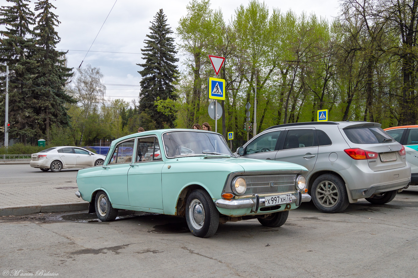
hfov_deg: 62.0
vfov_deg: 43.5
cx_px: 209
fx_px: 348
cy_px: 139
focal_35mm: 30
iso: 200
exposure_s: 1/640
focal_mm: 20
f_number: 7.1
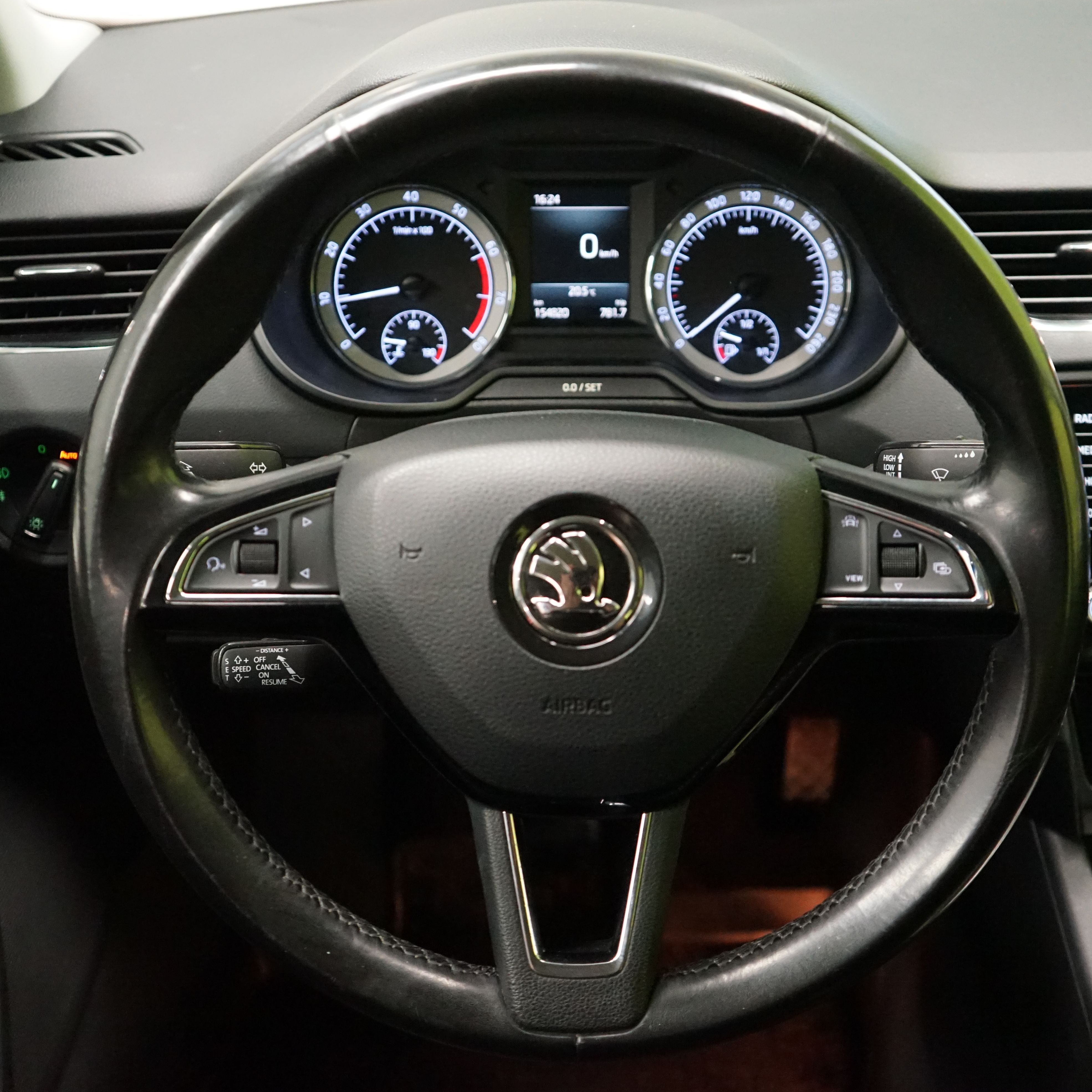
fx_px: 1570
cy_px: 542
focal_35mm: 44
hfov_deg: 38.3
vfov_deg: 38.3
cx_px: 588
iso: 6400
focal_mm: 34
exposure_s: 1/125
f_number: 4
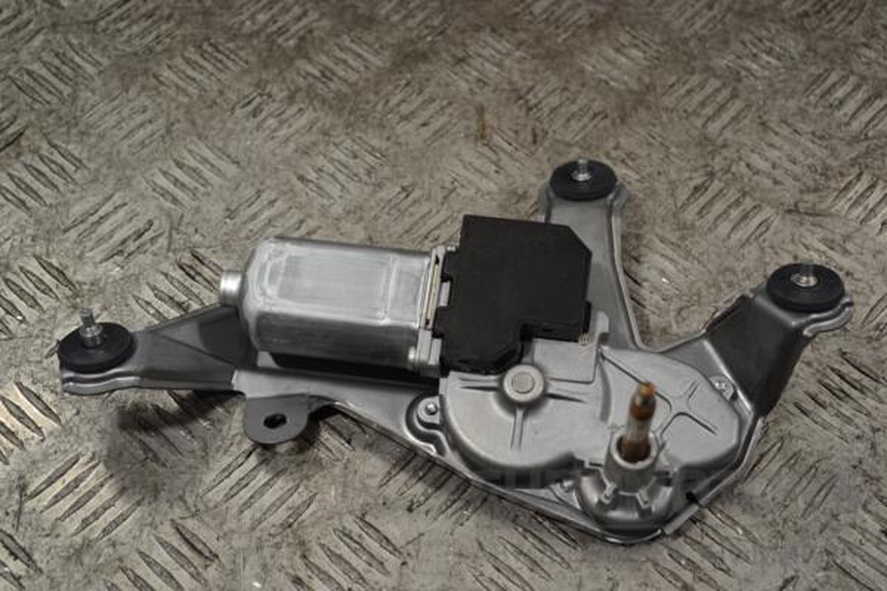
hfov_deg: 33.4
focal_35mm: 60
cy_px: 296
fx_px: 1478
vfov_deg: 22.6
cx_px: 444
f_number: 5.3
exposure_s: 1/40
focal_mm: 40
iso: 100
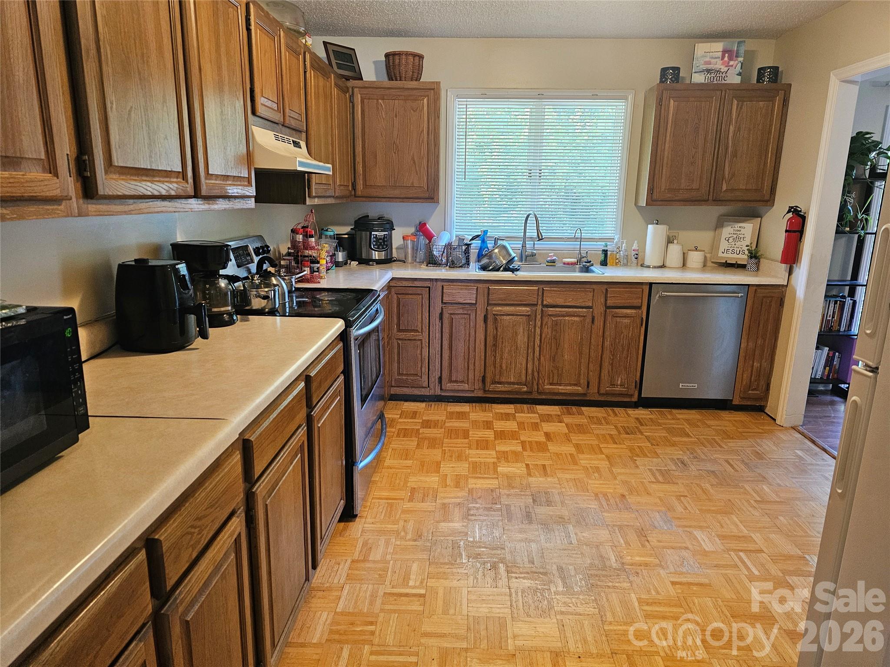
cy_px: 334
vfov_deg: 58.9
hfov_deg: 73.9
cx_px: 445
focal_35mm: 23
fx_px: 591
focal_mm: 6.3
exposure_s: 1/120
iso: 640
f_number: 1.7
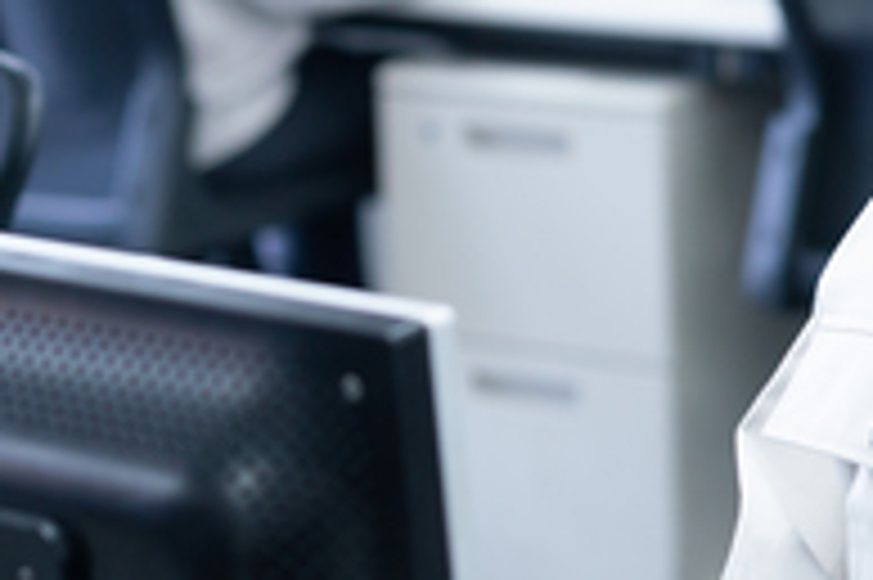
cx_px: 396
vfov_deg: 7.6
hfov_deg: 11.4
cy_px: 310
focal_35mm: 181
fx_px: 4385
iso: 320
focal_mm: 55
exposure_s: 1/100
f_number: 2.8
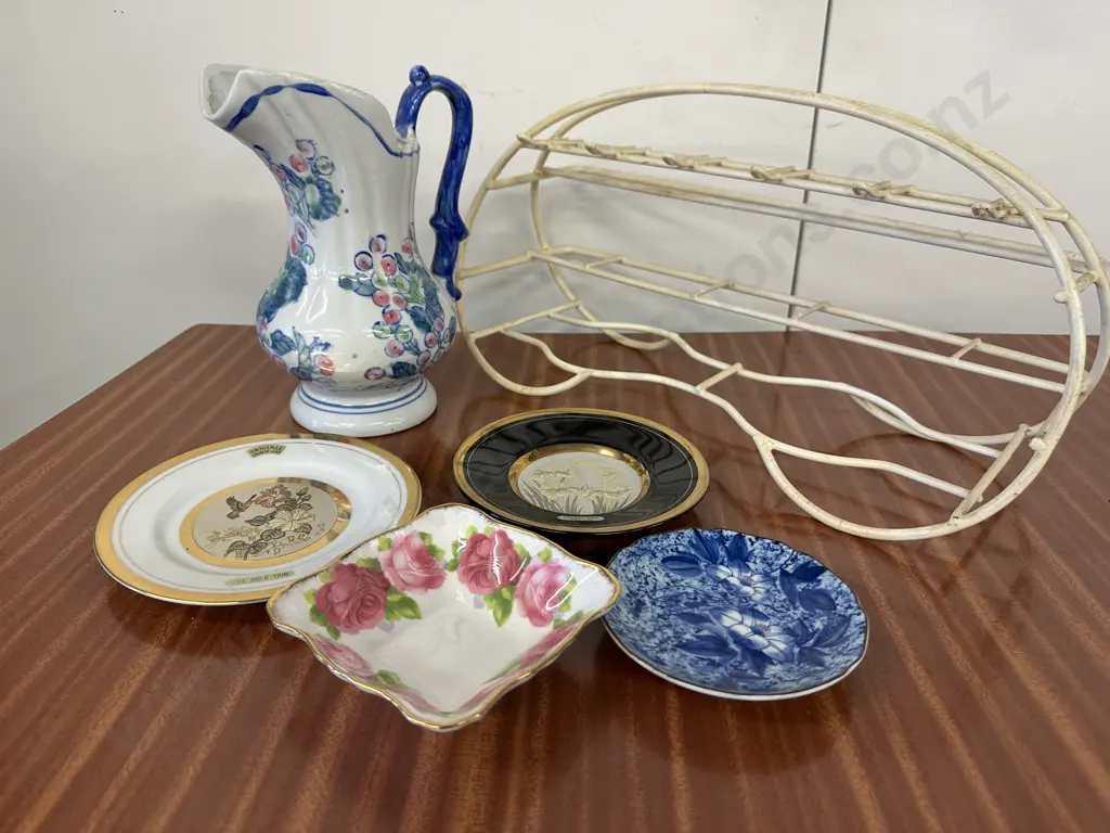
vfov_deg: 56.8
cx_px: 555
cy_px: 416
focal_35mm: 24
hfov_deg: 71.6
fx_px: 770
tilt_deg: -25.8
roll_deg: +0.4
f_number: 1.78
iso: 125
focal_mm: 6.86
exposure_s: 1/100
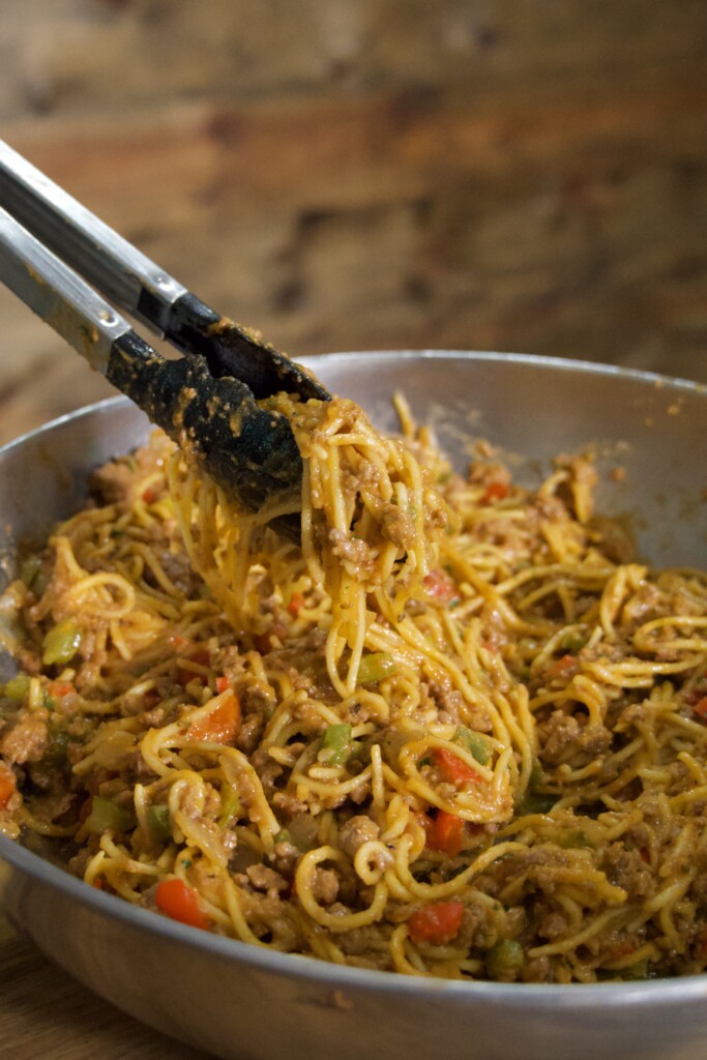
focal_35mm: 50
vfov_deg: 40.0
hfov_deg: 27.3
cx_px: 354
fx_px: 1458
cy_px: 530
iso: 6400
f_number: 4.5
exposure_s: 1/80
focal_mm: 33
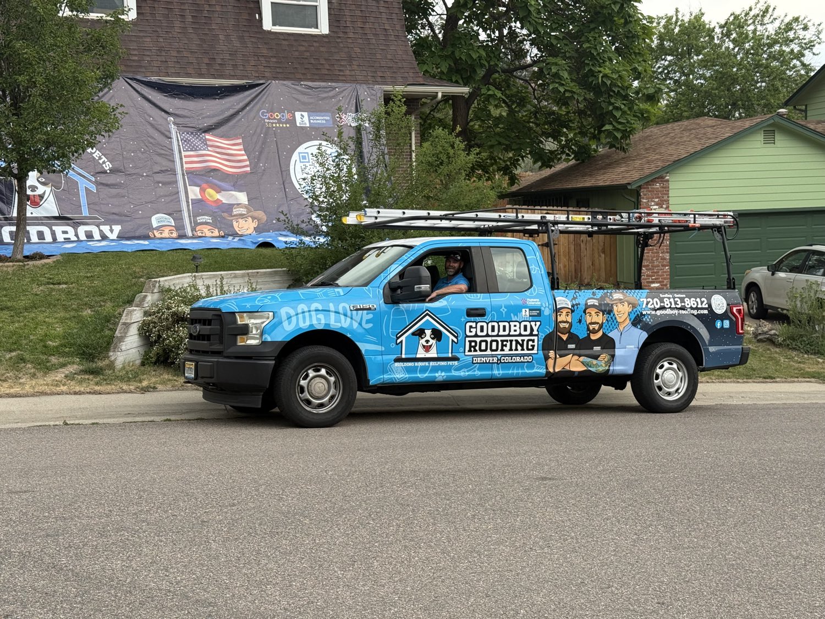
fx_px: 1144
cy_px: 310
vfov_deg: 30.3
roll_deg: +0.9
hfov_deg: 39.7
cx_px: 412
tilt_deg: -4.2
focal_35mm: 48
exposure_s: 1/493
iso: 100
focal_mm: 6.76
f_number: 1.78
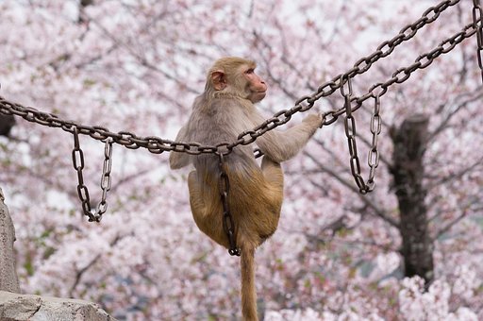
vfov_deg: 4.8
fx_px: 3819
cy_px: 160
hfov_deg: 7.2
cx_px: 242
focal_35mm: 285
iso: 200
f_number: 10
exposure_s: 1/160
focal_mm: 190
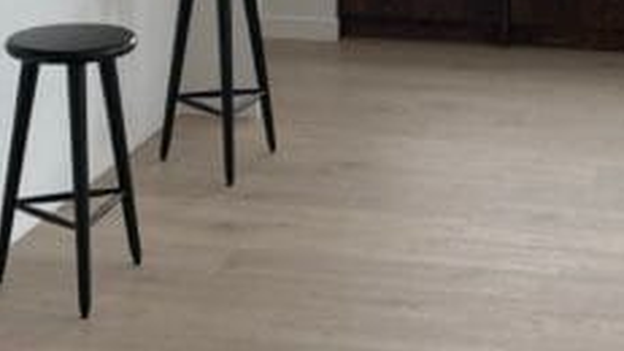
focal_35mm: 94
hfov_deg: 22.5
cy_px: -119
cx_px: 467
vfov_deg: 12.4
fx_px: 1556
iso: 32
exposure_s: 1/509
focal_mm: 4.2
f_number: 1.6
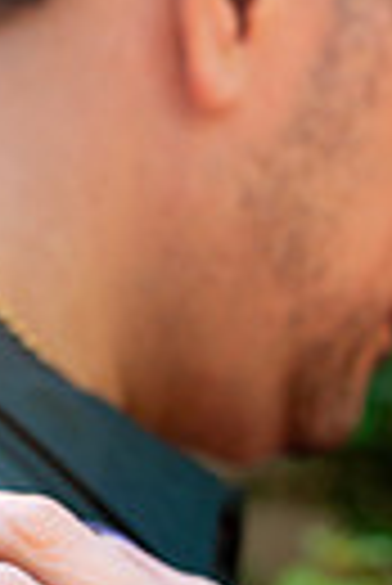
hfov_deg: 11.4
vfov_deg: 16.6
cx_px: 243
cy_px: 580
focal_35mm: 121
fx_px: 1971
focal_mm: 35
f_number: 4.5
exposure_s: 1/100
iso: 320
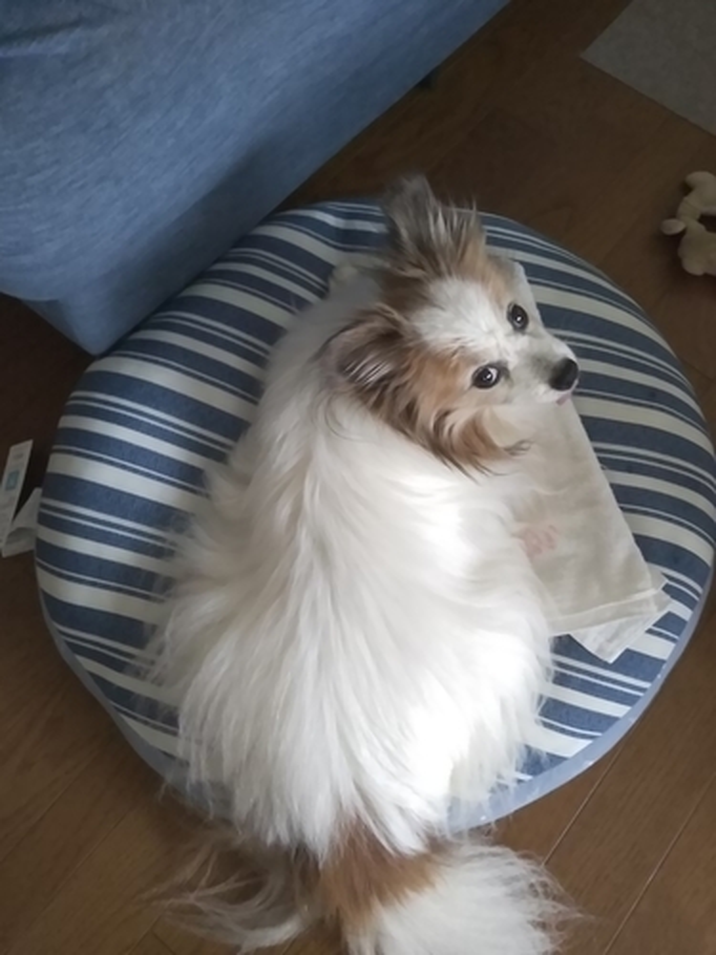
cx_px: 358
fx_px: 827
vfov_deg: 60.0
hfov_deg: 46.8
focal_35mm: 30
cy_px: 478
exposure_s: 1/24
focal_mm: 4
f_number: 2.2
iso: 500
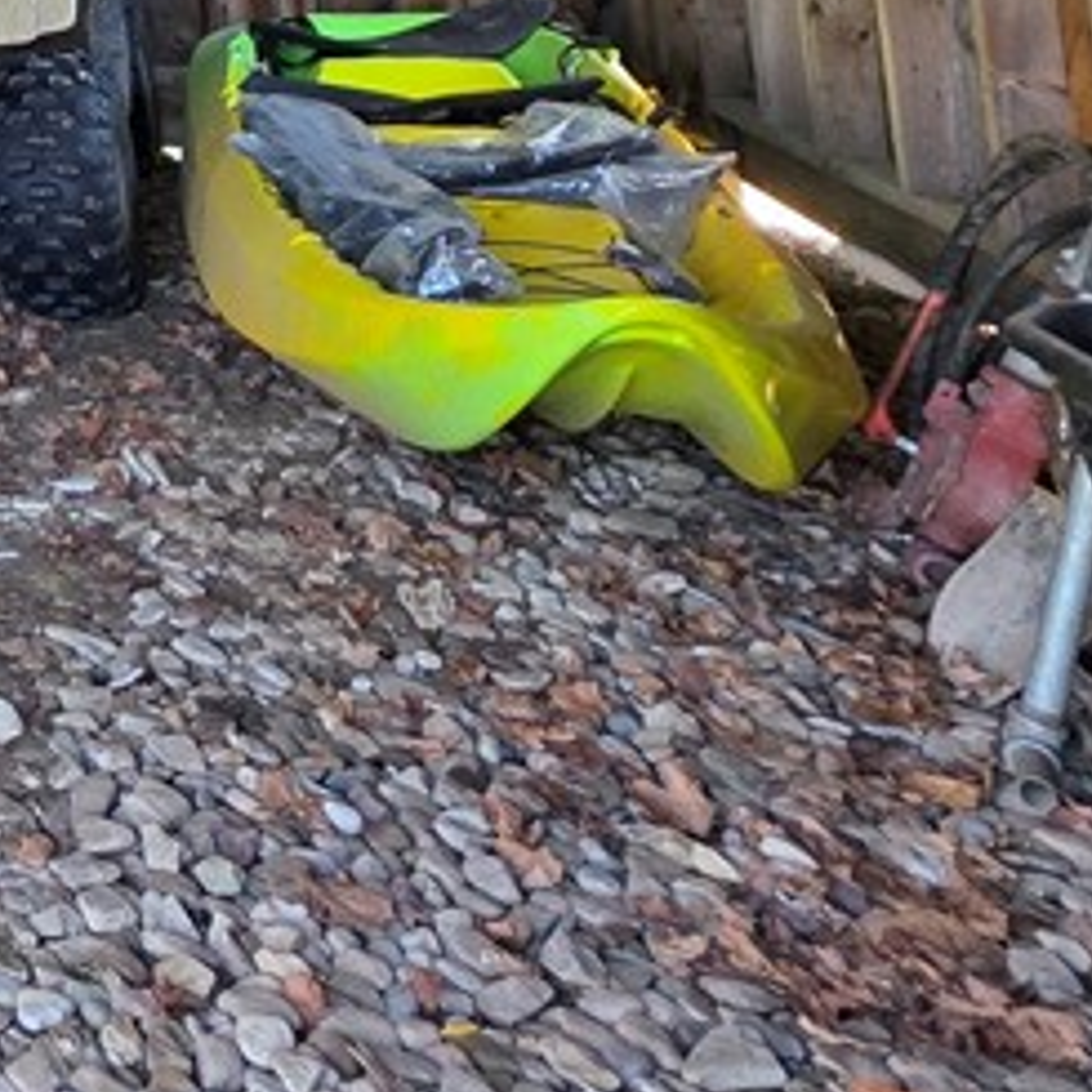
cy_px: -392
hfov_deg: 23.8
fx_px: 1713
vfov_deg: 28.0
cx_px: -718
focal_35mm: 48
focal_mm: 2.2
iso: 125
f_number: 1.9
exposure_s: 1/120
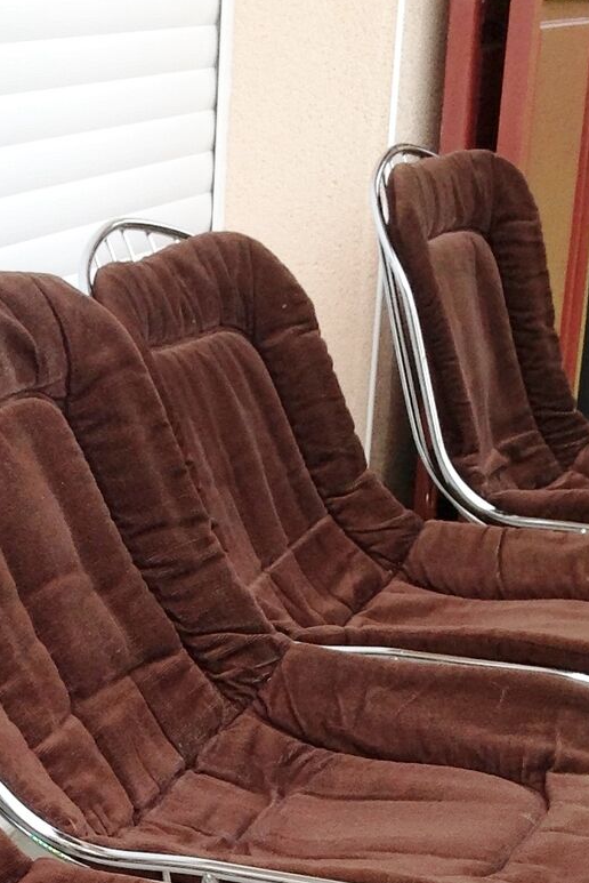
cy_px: 964
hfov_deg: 14.5
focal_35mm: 94
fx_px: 2305
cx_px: 102
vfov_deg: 20.7
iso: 80
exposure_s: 1/120
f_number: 2.4
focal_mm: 4.28
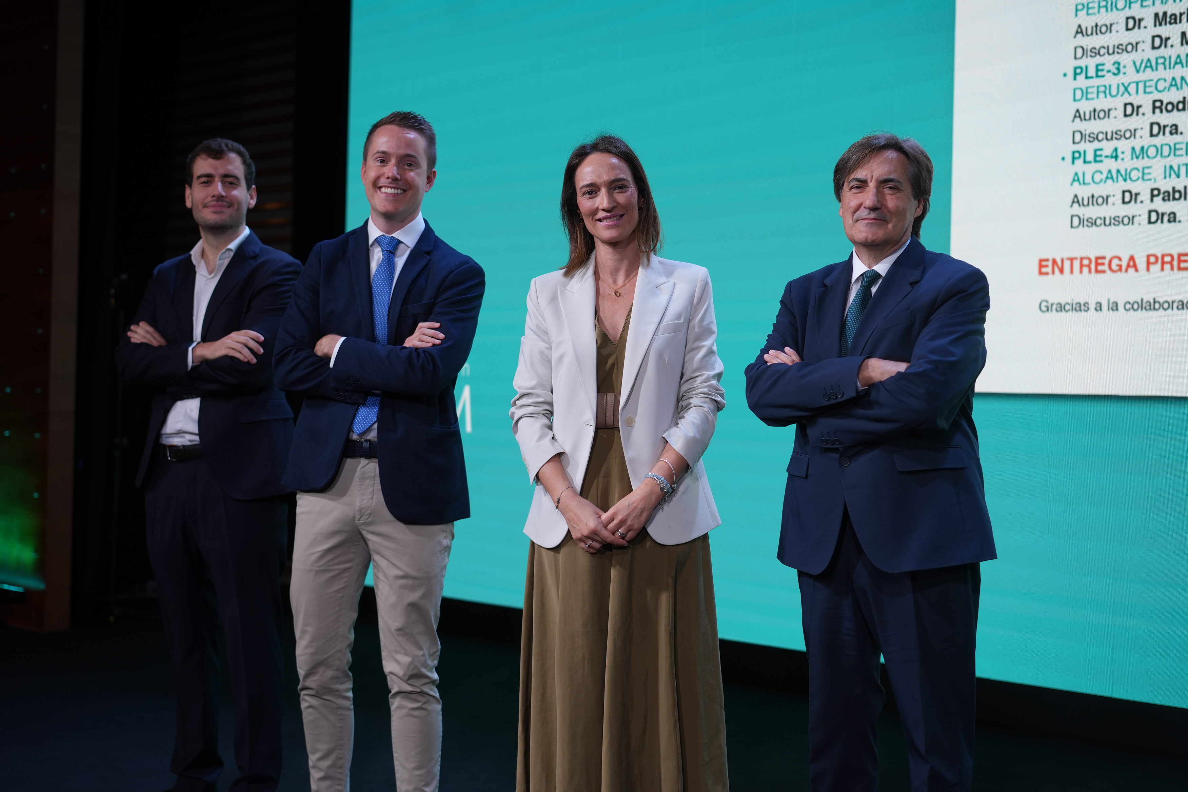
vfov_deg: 24.6
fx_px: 1815
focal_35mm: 55
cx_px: 594
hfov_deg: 36.2
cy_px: 396
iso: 320
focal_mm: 55
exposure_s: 1/200
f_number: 3.2
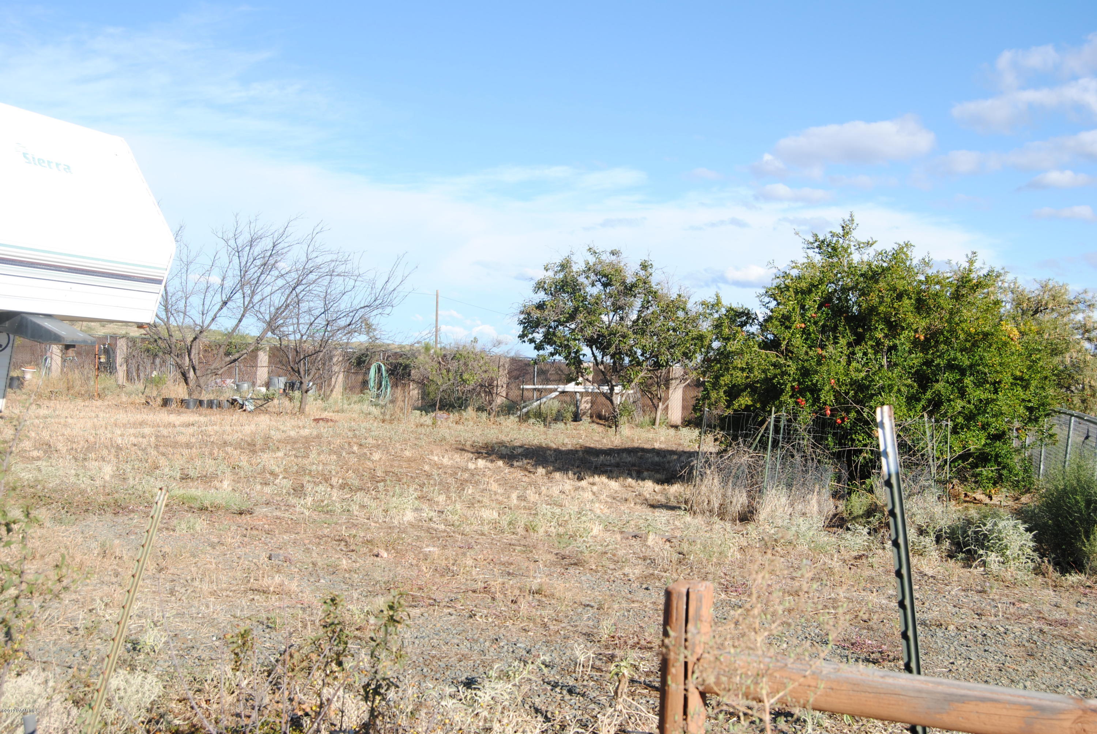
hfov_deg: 49.5
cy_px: 367
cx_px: 548
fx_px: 1190
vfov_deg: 34.3
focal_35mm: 39
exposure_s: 1/250
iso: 100
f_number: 8
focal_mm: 26
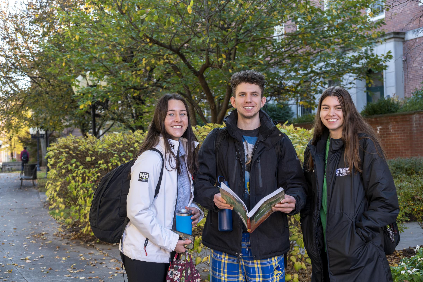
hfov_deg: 40.3
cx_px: 212
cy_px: 141
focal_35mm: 49
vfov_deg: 27.5
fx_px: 576
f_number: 5.6
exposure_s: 1/80
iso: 200
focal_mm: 49
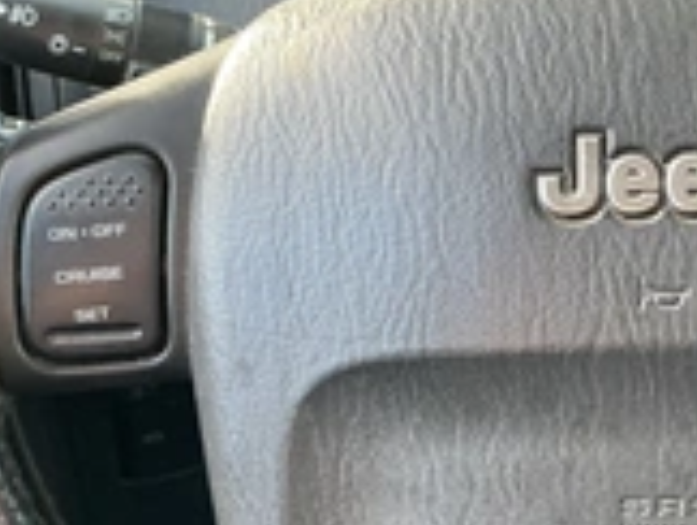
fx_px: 1391
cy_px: 245
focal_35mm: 69
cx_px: 658
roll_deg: -3.3
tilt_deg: -30.0
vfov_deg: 21.4
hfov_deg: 26.9
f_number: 1.8
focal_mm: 3
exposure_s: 1/90
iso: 64
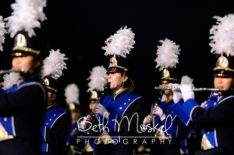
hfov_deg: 6.9
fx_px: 1946
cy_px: 78
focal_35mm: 300
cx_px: 117
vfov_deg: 4.6
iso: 6400
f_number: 2.8
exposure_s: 1/640
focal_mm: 200
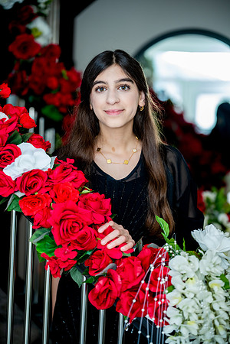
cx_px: 115
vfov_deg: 26.3
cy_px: 172
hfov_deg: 17.7
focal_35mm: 77
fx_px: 738
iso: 800
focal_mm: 77
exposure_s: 1/200
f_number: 2
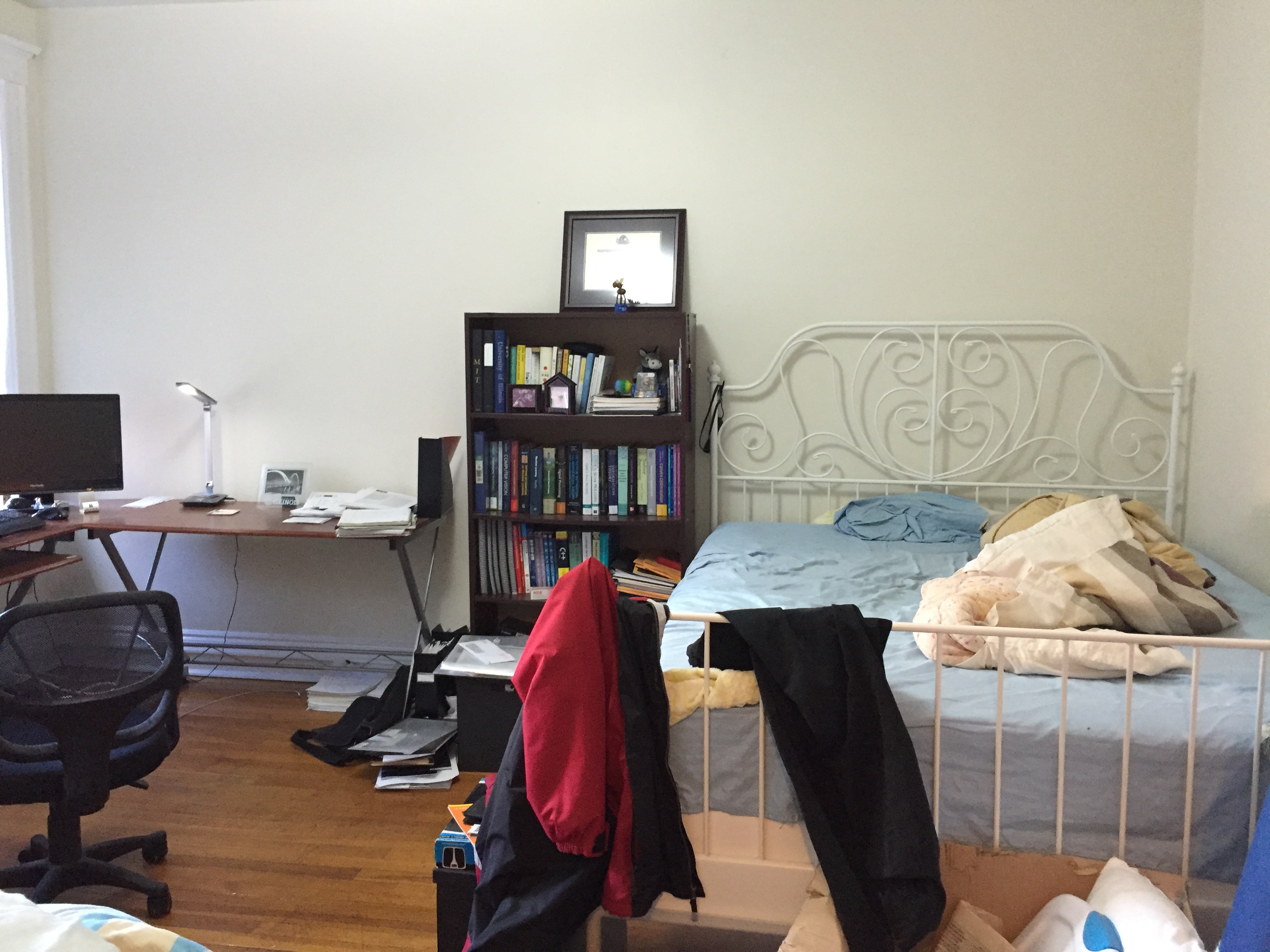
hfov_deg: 61.7
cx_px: 635
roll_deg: -0.8
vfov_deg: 48.2
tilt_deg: -7.4
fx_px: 1064
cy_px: 476
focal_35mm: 29
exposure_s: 1/17
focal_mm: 4.15
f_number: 2.2
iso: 250
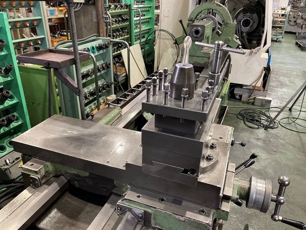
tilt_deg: -28.9
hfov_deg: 63.4
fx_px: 248
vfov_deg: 49.7
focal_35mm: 28
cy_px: 115
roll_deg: -0.7
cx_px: 153
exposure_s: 1/60
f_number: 1.8
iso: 250
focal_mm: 3.99
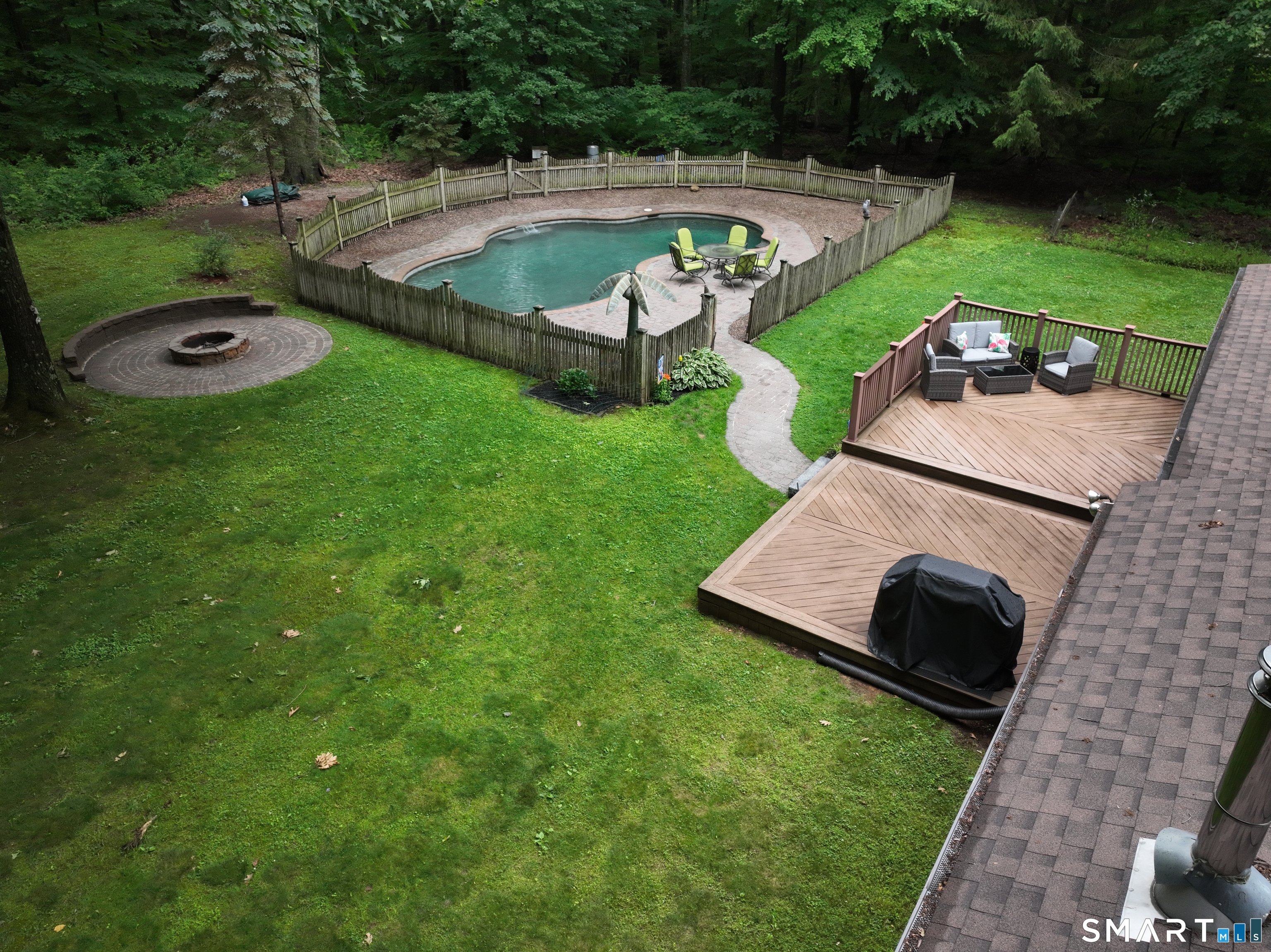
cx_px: 636
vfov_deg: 56.8
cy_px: 476
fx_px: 881
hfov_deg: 71.6
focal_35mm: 24
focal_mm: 12.29
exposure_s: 1/15
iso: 360
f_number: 2.8
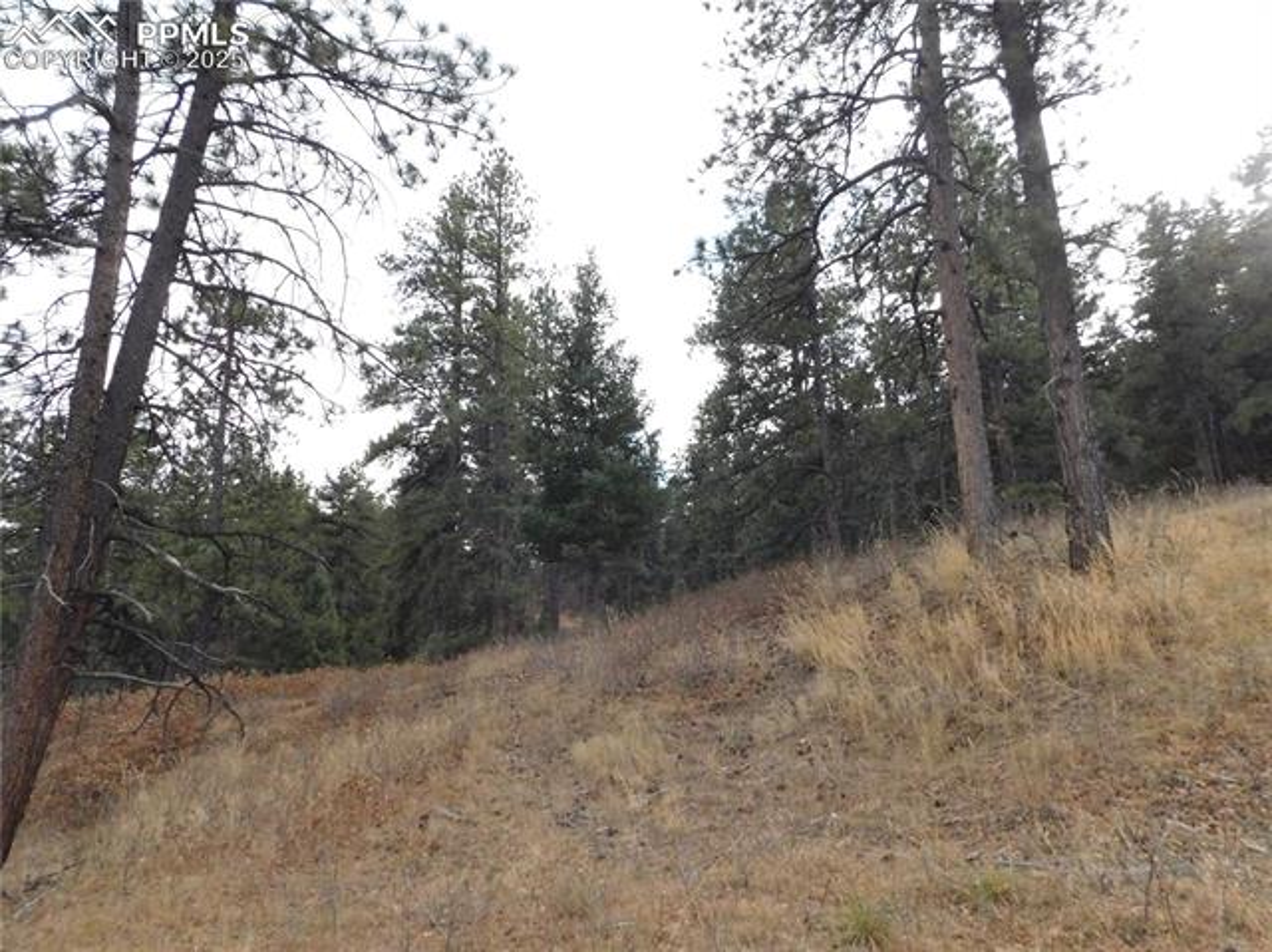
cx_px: 636
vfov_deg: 58.8
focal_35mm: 23
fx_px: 845
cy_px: 476
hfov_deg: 74.0
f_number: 6
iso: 800
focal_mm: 4
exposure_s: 1/800
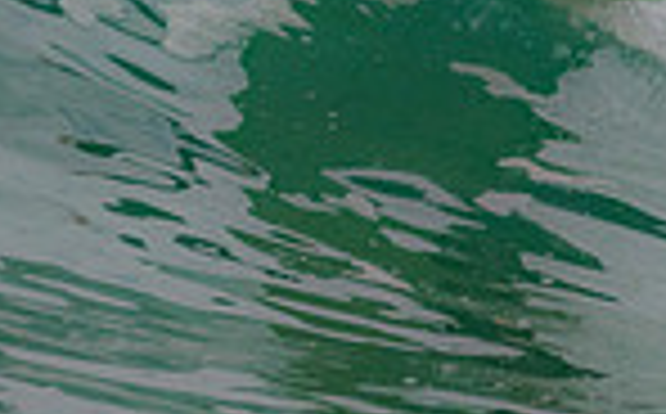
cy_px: -382
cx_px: 608
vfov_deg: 0.4
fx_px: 62235
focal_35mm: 3434
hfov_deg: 0.6
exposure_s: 1/2000
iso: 1400
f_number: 11
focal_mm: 660
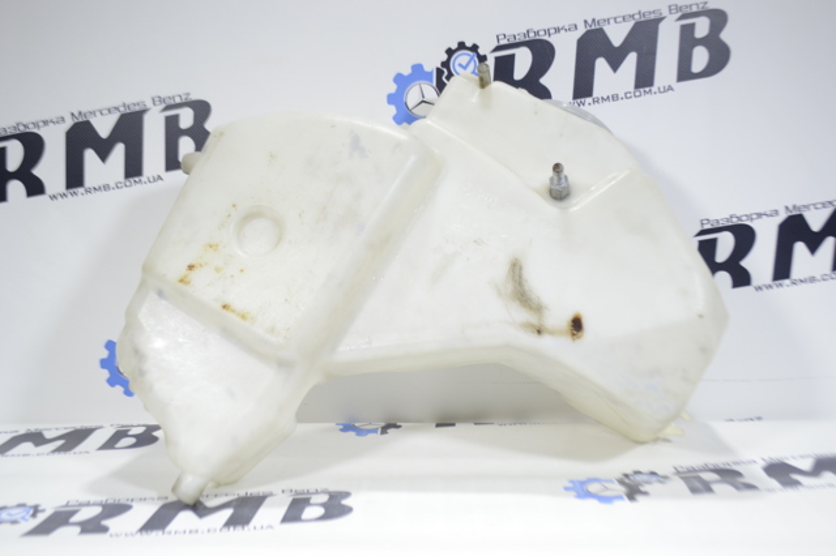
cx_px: 418
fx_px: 836
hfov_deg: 53.2
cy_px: 278
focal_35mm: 36
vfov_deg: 36.8
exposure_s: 1/200
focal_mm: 24
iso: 400
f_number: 4
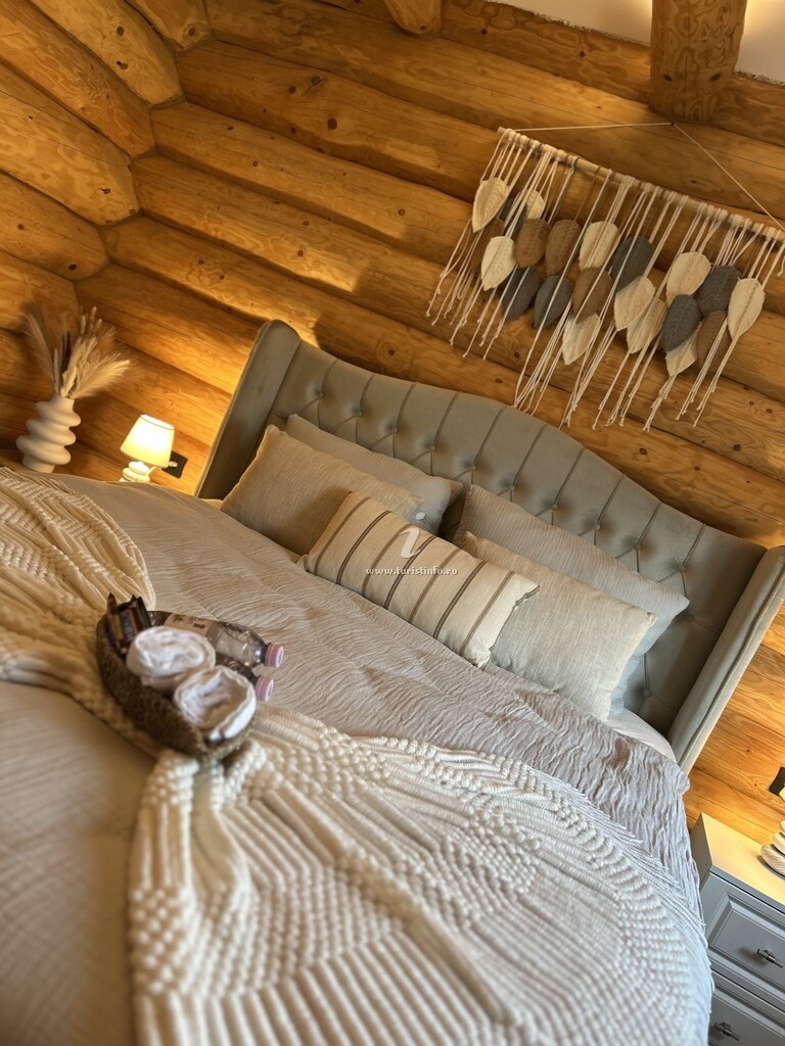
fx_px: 786
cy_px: 523
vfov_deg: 67.3
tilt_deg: -8.0
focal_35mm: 26
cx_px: 392
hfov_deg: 53.1
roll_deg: -24.8
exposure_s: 1/100
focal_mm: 5.7
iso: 125
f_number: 1.5
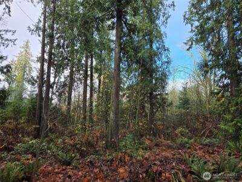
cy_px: 91
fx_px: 161
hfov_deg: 73.9
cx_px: 121
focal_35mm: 23
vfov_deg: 58.9
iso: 25
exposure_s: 1/462
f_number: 1.8
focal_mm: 5.4
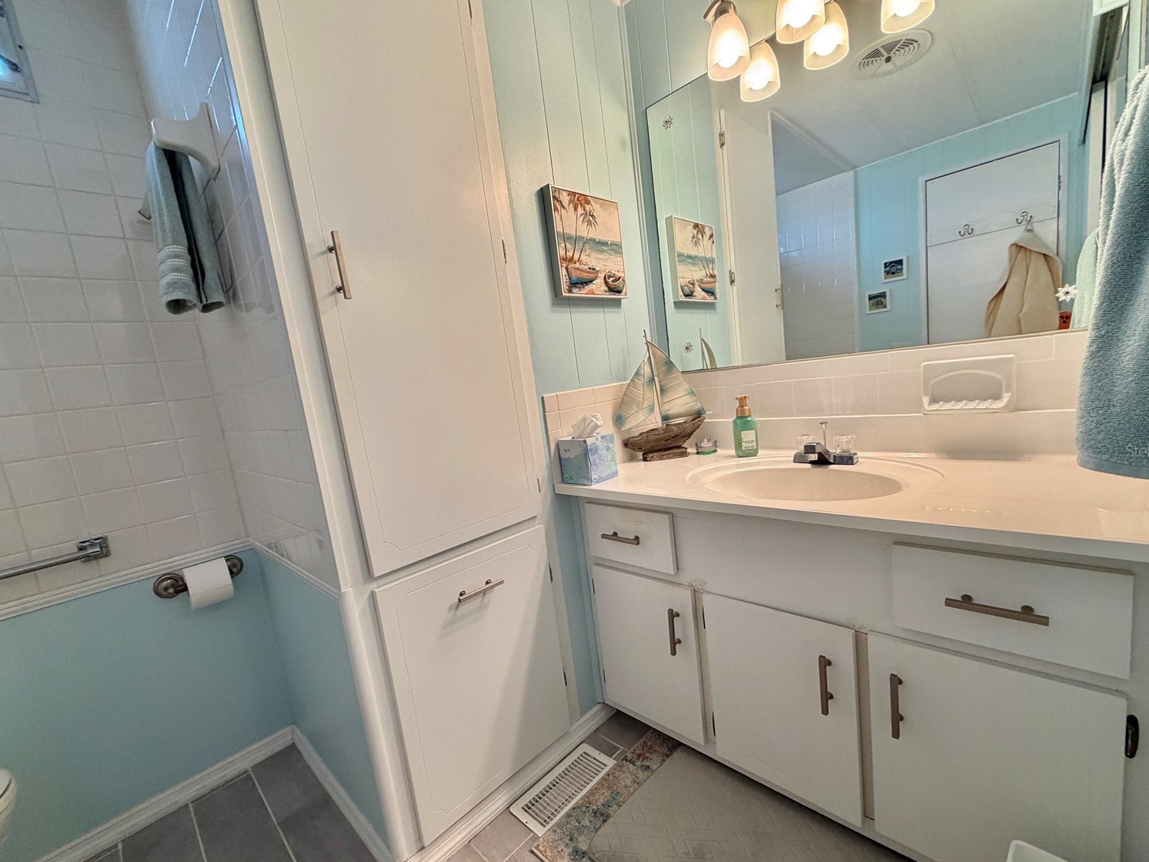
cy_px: 450
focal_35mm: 15
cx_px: 583
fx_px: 498
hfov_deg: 98.2
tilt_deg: -8.4
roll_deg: +6.8
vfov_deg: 81.7
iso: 160
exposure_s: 1/120
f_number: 2.2
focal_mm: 2.22
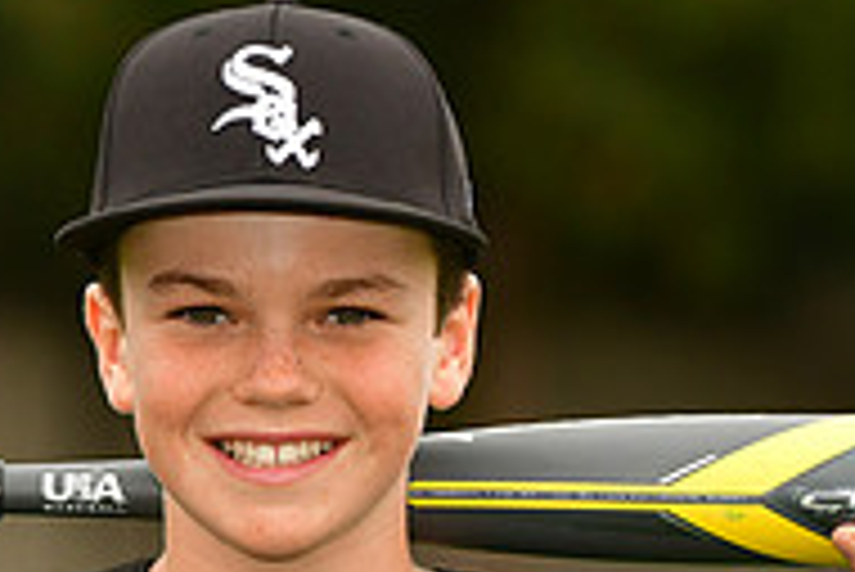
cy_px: 696
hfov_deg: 3.2
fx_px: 15211
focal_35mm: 640
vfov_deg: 2.2
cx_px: 266
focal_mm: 140
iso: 320
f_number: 4
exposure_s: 1/1000
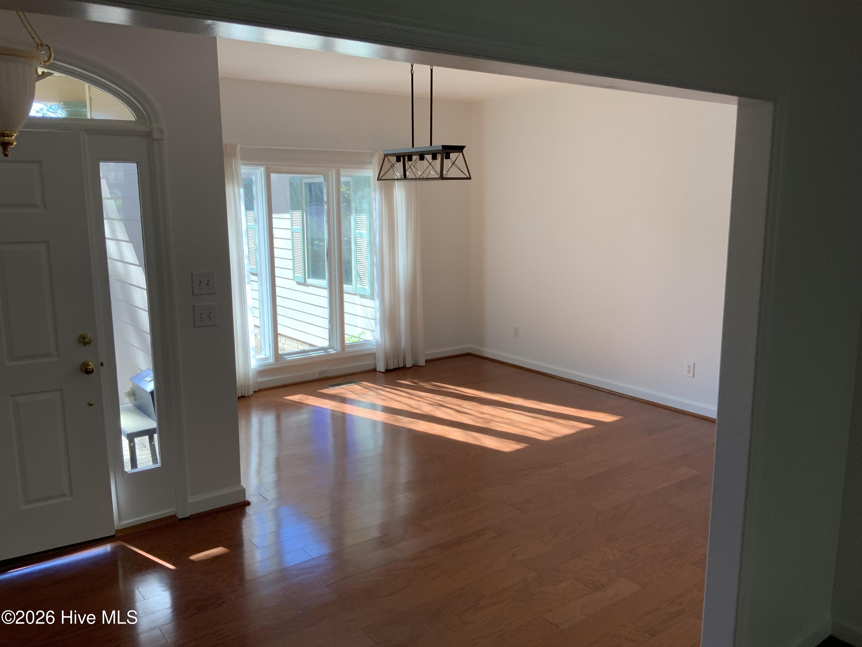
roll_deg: +0.4
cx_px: 431
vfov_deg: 48.2
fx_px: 722
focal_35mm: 29
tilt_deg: -11.0
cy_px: 324
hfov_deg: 61.7
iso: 25
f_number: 1.8
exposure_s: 1/122
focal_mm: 3
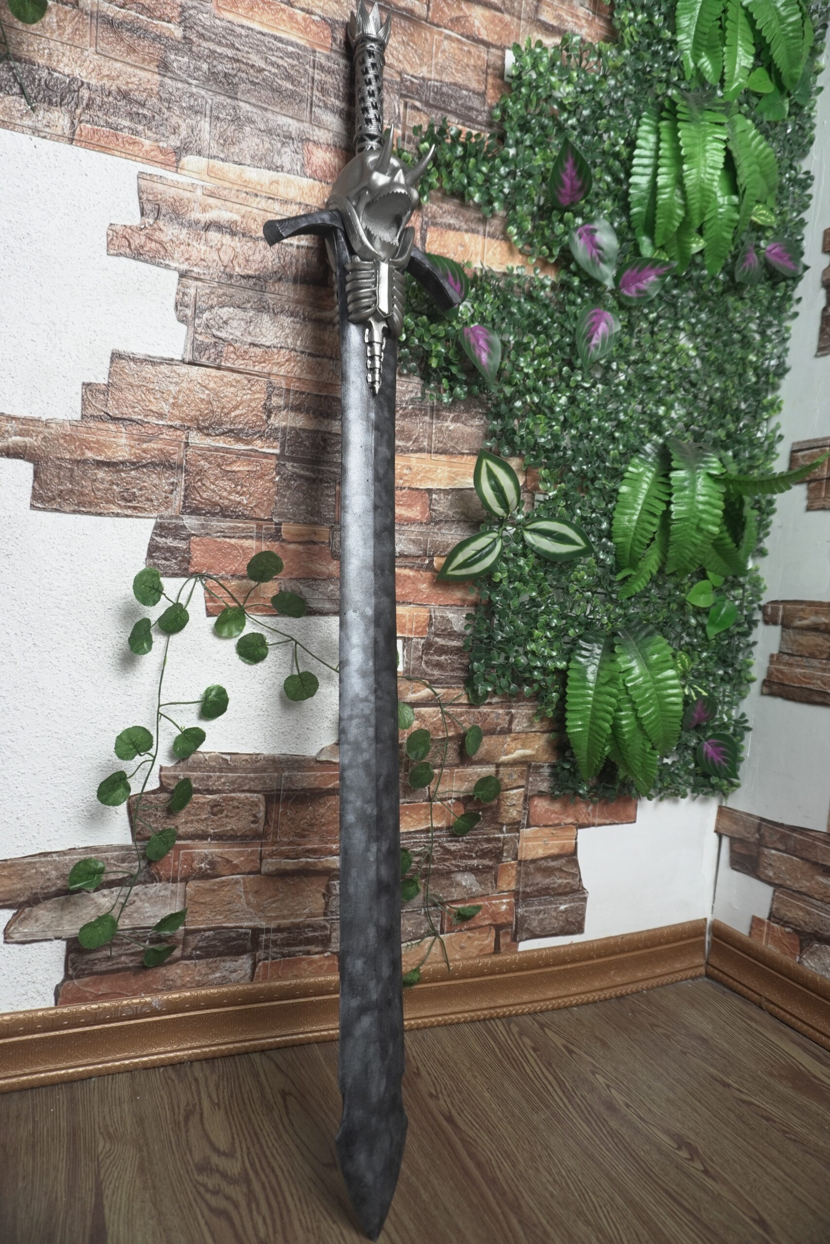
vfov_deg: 73.7
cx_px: 415
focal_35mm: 24
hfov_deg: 53.1
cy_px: 622
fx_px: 830
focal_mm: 16
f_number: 3.5
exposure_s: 1/100
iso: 500
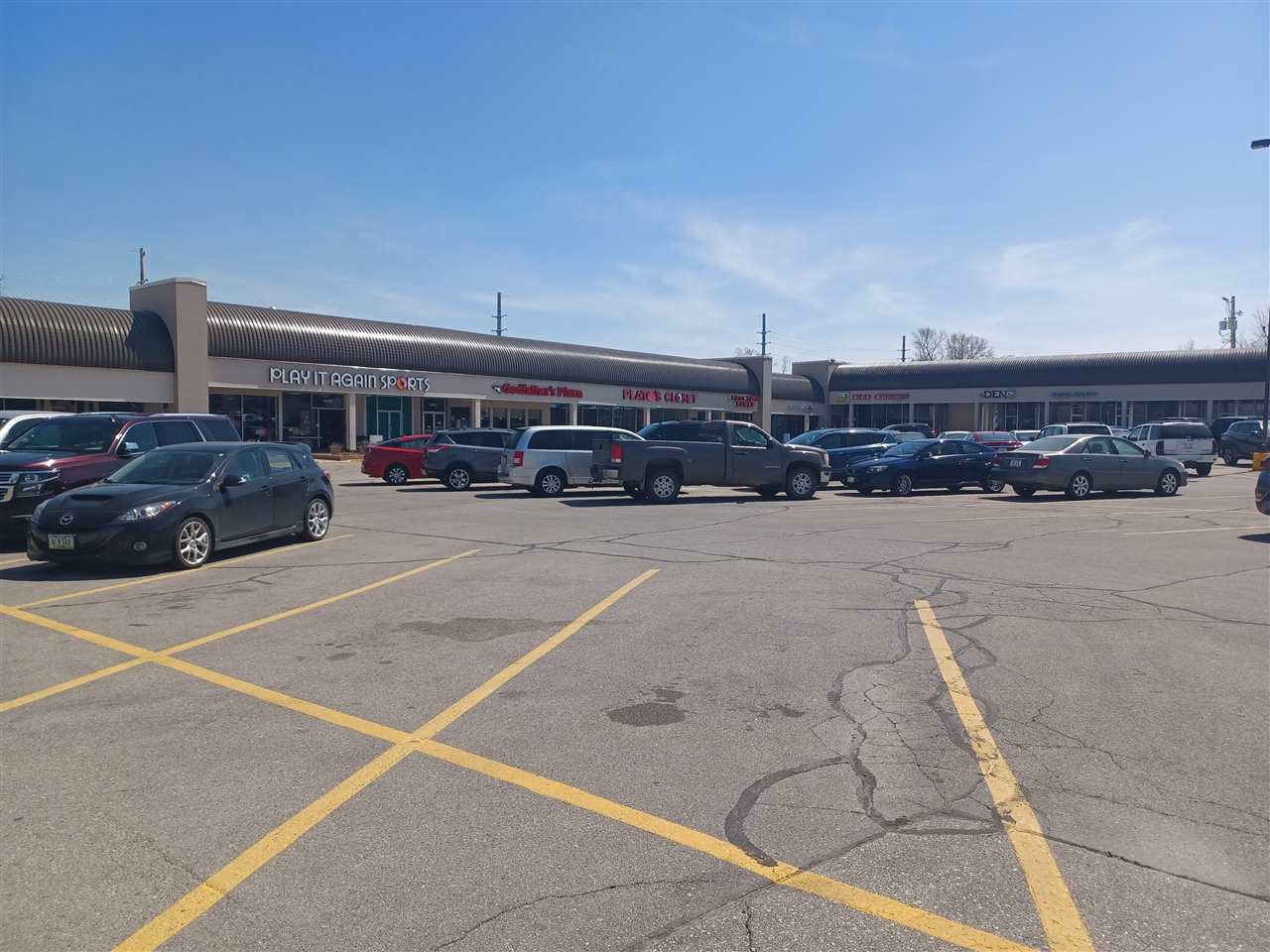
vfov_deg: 54.9
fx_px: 917
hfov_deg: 69.4
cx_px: 635
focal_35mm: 25
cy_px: 476
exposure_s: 1/556
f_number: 1.8
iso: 32
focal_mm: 4.6
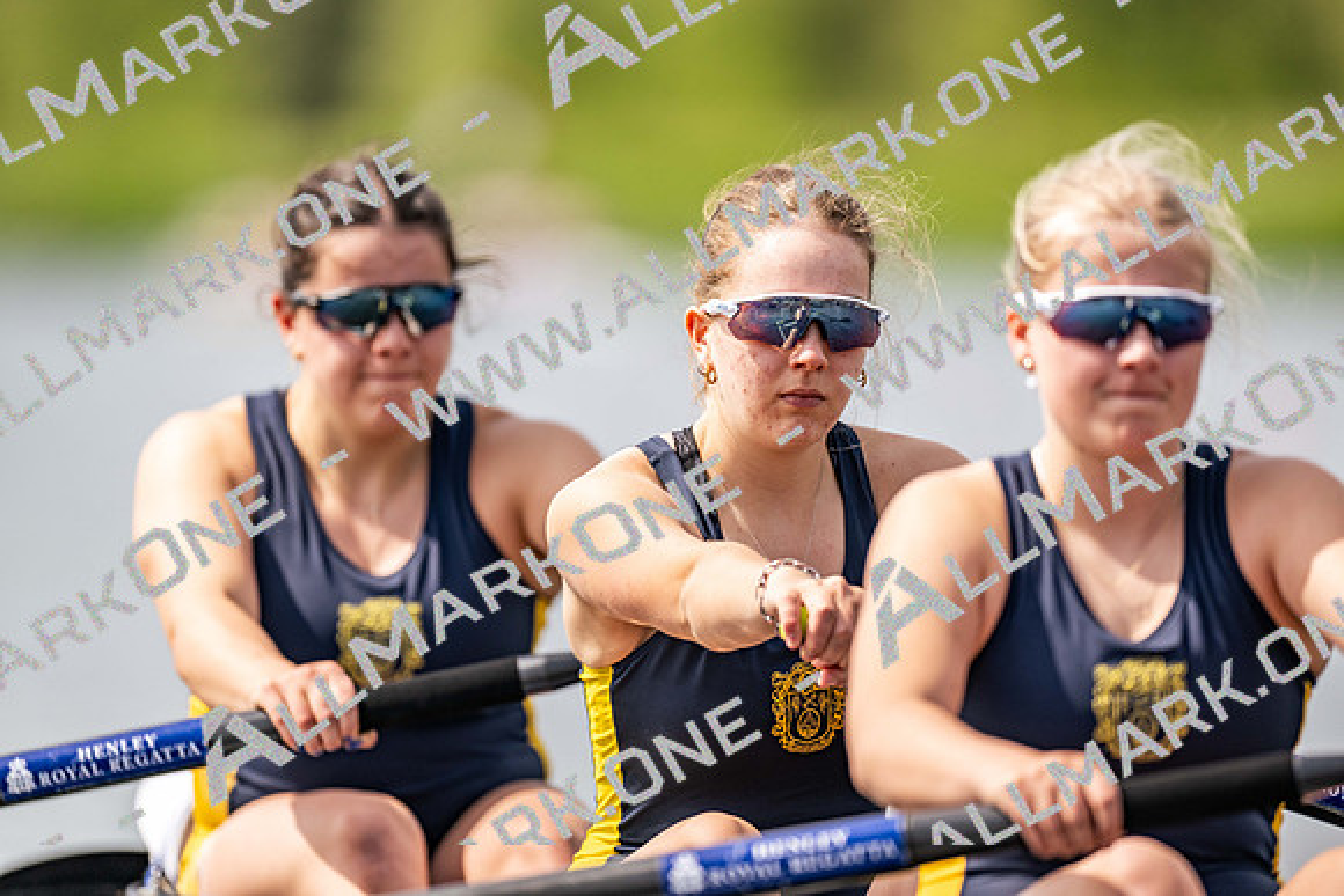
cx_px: 672
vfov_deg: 2.3
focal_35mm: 600
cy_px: 448
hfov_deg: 3.4
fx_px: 22404
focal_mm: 600
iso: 400
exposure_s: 1/2500
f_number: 4
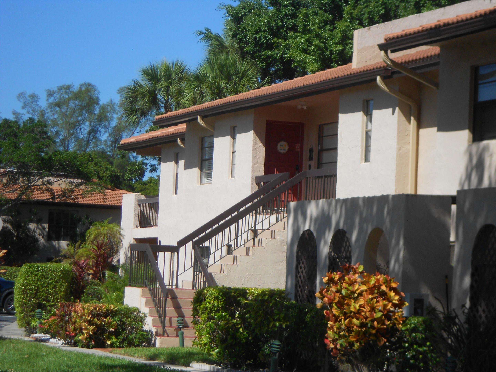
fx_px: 1863
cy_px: 186
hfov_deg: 15.2
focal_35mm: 130
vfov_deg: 11.4
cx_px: 248
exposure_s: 1/400
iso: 80
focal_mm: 23
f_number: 6.5
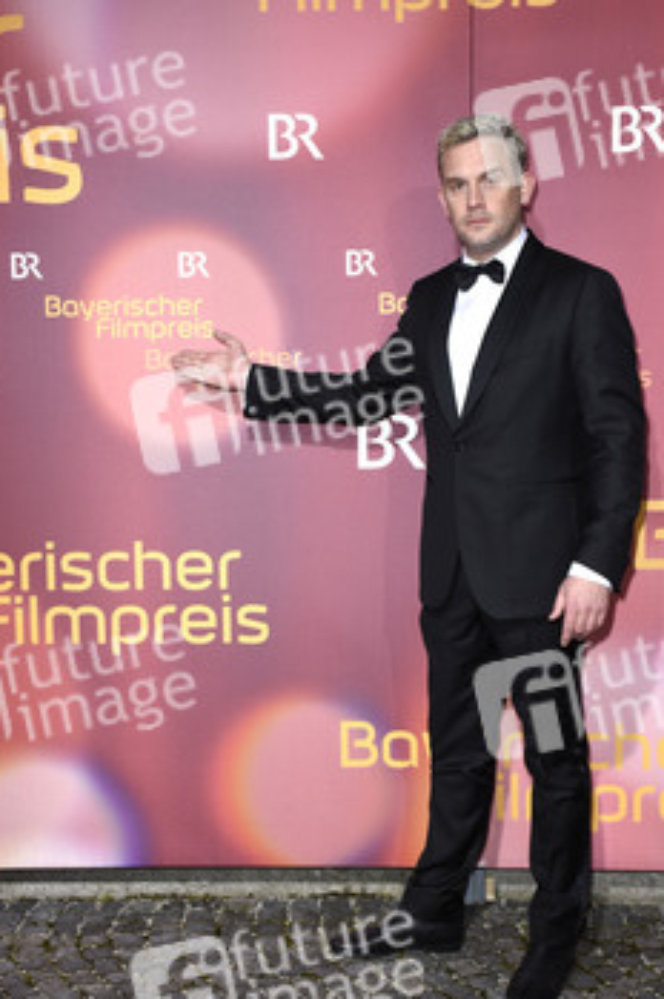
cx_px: 361
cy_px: 550
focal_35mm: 55
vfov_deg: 36.2
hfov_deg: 24.6
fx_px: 1525
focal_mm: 32
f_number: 6.3
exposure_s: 1/160
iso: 320
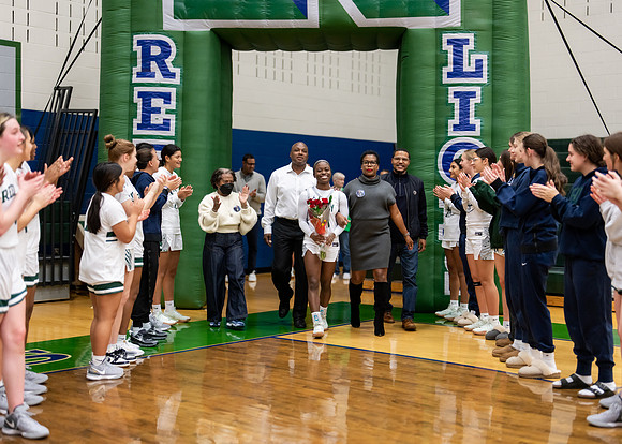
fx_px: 925
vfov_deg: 27.0
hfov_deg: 37.2
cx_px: 311
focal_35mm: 52
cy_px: 222
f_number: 1.2
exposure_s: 1/640
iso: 800
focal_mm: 50
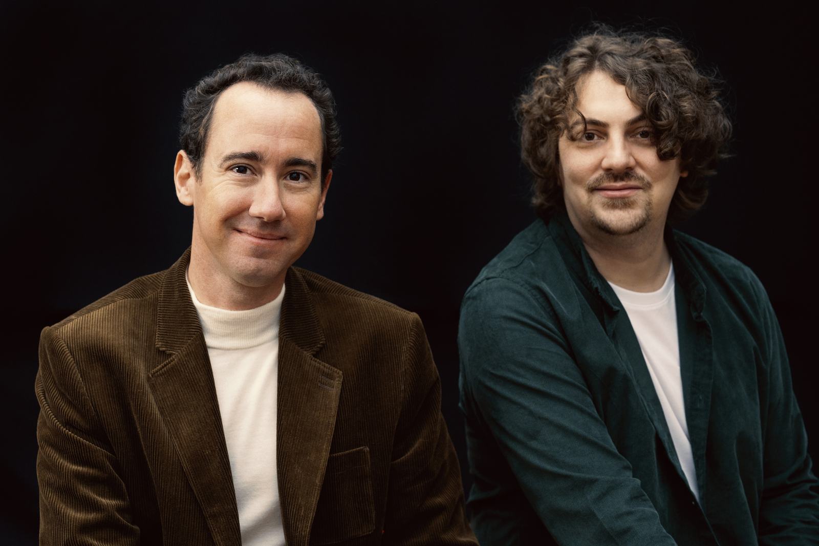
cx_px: 410
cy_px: 273
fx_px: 1137
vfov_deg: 27.0
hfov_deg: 39.6
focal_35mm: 50
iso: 2000
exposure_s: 1/200
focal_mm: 50
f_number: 4
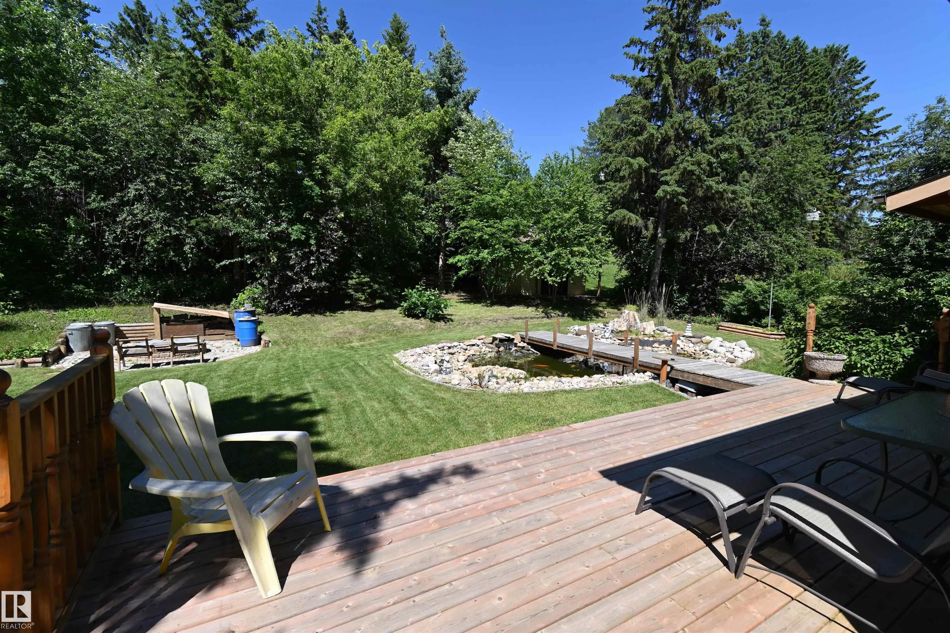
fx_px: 396
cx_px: 475
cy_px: 316
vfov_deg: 77.3
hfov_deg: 100.4
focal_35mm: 15
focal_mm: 10
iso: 100
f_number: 6.3
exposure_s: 1/320
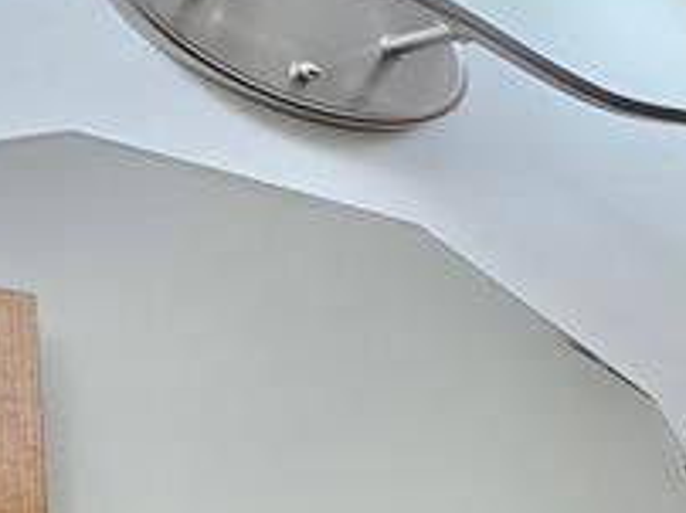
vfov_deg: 18.3
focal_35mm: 66
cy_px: 877
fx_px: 1306
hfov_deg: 14.7
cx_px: 1695
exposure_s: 1/60
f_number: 2.2
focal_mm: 2.2
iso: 125
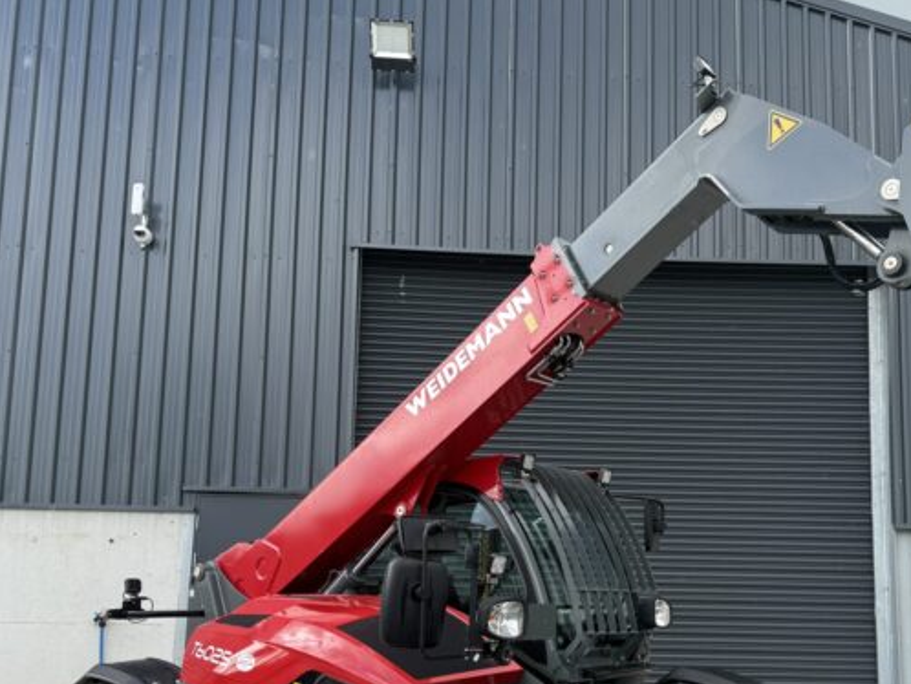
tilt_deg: +7.3
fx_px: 974
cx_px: 552
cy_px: 494
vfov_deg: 37.9
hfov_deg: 49.8
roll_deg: -1.6
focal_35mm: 37
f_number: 1.78
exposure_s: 1/1122
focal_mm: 6.76
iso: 80
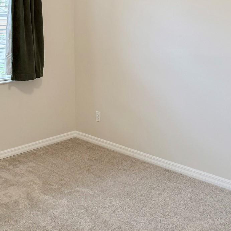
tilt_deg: -1.9
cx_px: 70
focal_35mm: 49
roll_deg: +0.7
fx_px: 370
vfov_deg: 33.3
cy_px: 34
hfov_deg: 34.2
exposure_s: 1/60
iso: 160
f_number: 1.78
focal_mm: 6.76
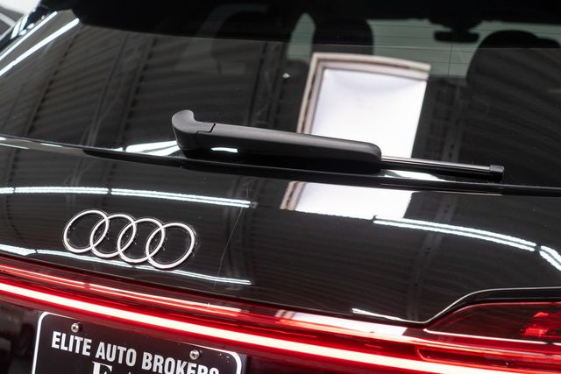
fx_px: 655
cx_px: 280
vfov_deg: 31.9
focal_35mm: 42
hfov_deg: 46.4
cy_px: 187
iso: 200
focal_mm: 28
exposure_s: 1/40
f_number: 3.2
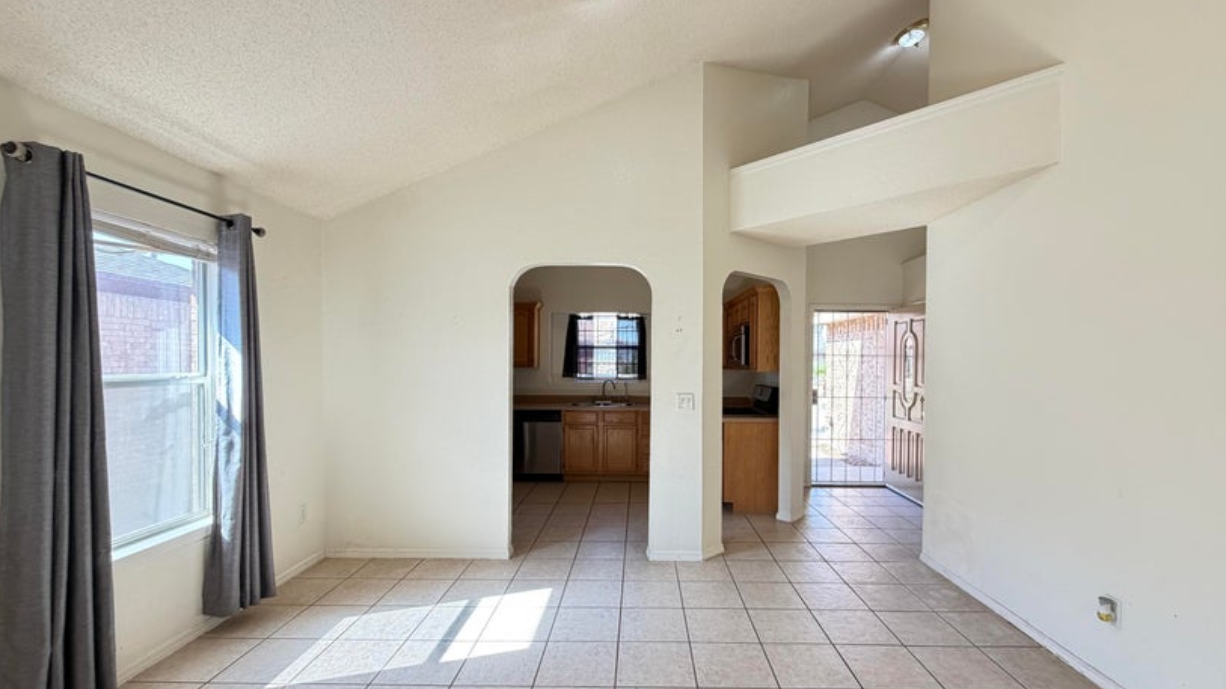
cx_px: 639
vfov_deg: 67.0
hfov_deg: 99.3
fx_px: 520
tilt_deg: -1.1
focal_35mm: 16
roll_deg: -0.4
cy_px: 365
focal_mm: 2.22
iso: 320
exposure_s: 1/120
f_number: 2.2
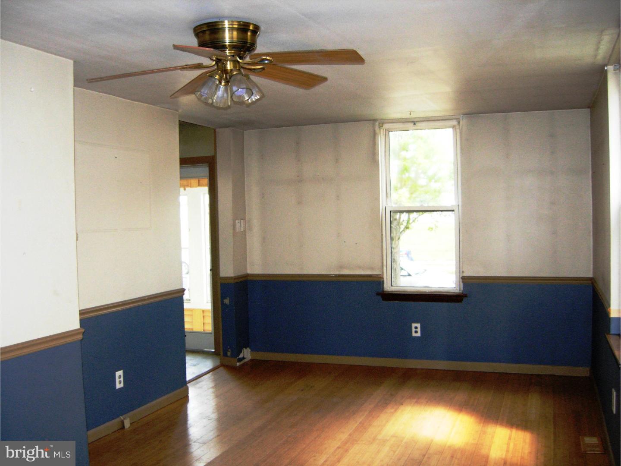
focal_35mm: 36
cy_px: 233
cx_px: 310
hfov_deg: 51.4
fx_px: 646
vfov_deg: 39.7
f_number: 2.7
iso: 200
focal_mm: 7.5
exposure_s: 1/128
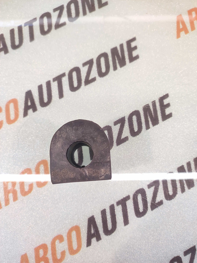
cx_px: 98
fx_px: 129
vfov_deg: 91.1
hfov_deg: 74.7
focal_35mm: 17
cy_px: 132
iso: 243
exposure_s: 1/33
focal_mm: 4.74
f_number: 1.79
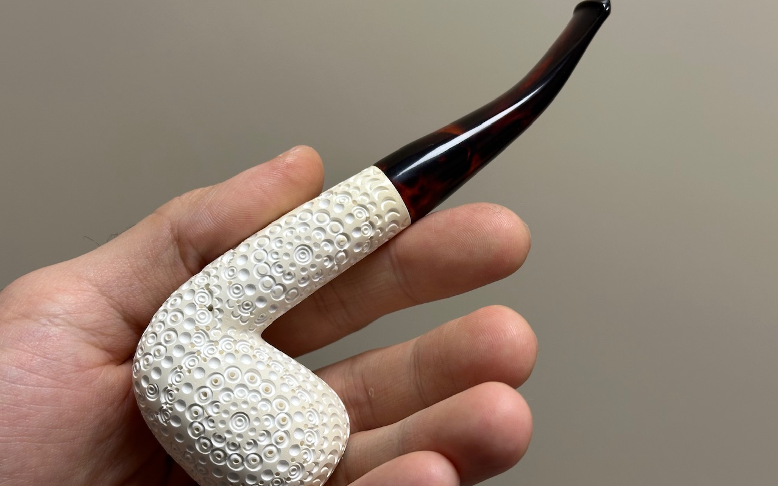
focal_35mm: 51
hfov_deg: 39.6
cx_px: 389
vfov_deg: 25.3
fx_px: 1081
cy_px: 245
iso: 80
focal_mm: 6.86
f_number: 1.78
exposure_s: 1/100
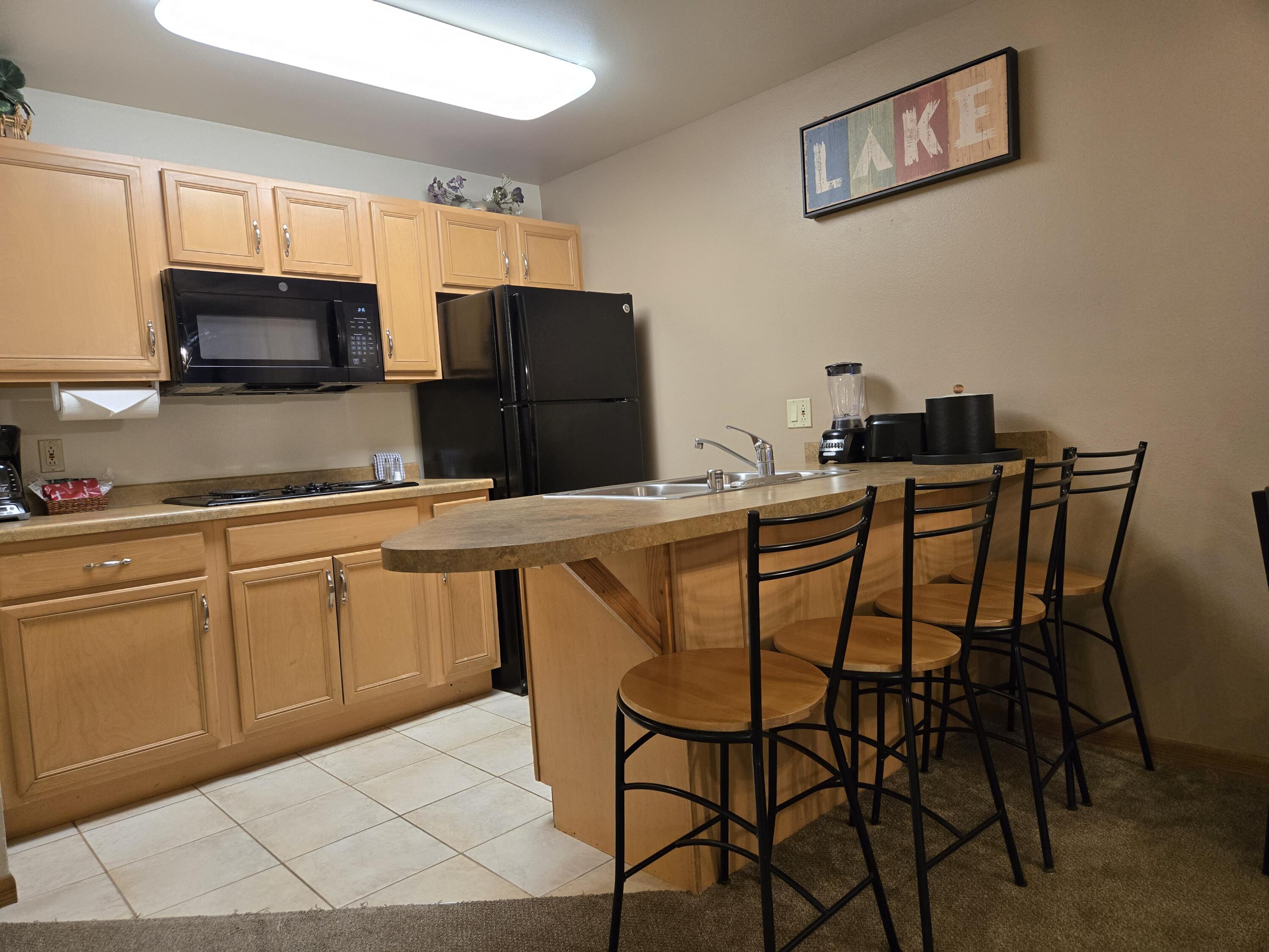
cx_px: 634
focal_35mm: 23
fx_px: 843
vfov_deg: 58.9
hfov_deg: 73.9
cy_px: 476
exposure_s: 1/120
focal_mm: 5.4
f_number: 1.8
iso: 320
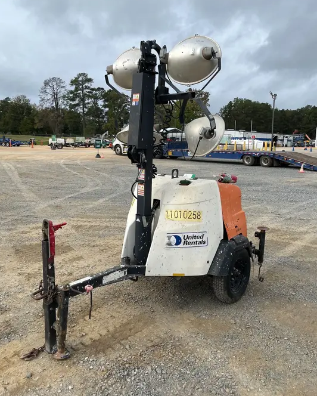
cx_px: 159
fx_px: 328
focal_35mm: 28
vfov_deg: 62.1
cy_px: 182
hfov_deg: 51.6
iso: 50
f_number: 1.6
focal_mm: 5.1
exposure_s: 1/1536
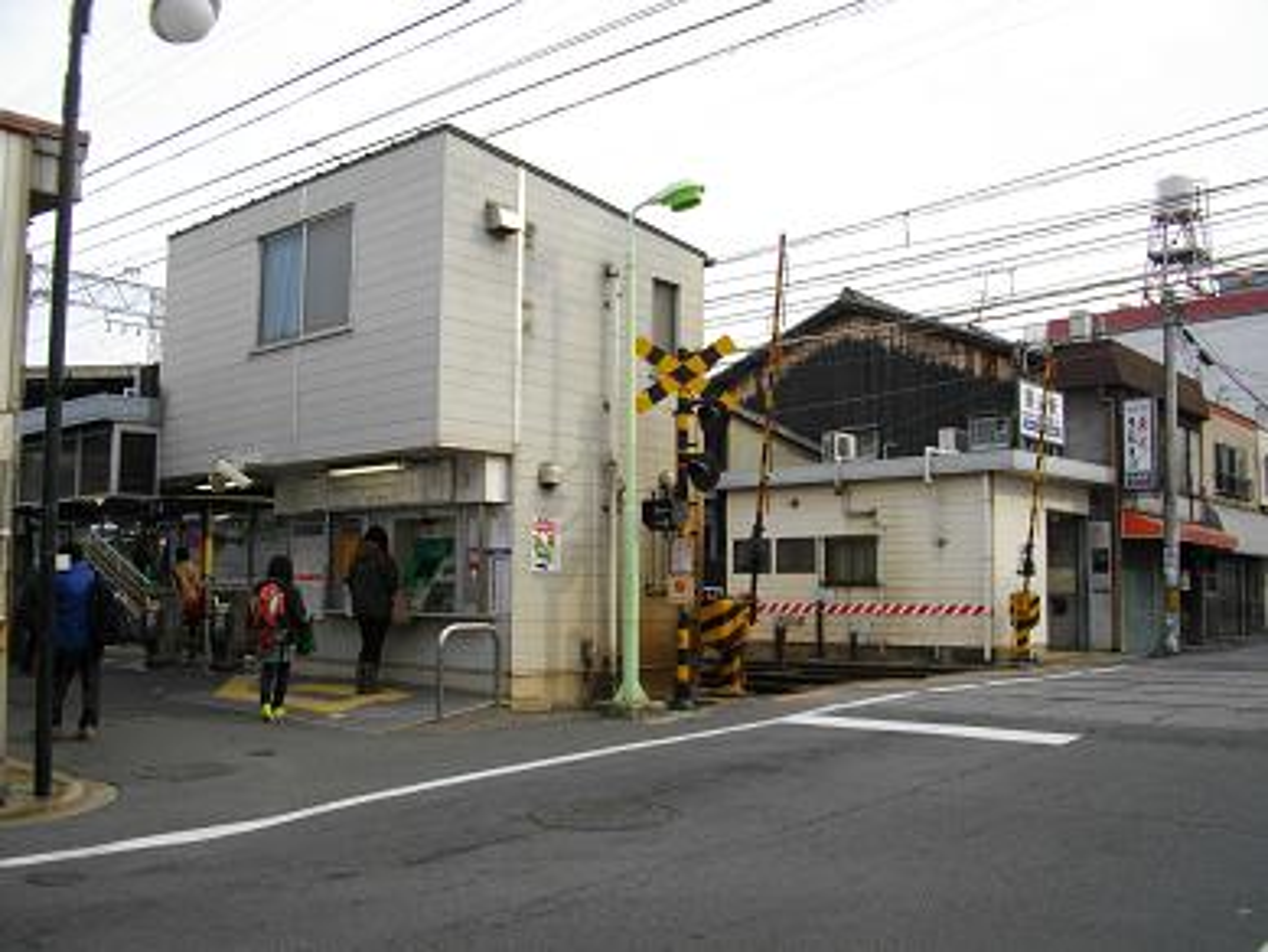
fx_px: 1173
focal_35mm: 32
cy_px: 476
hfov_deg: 56.8
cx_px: 634
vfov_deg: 44.2
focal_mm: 5.7
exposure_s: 1/200
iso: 100
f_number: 5.5
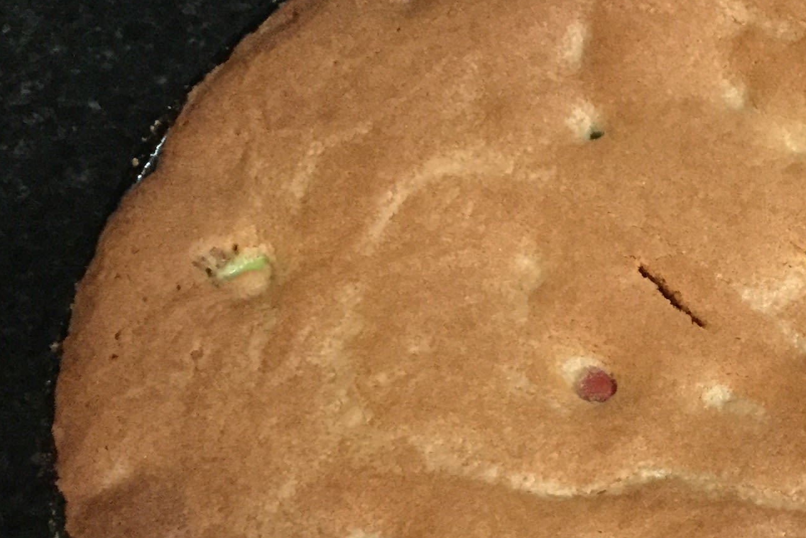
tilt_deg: -56.7
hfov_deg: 23.2
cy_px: 330
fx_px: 1836
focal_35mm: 82
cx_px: 893
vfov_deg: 16.6
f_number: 2.4
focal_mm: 3.3
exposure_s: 1/17
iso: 500
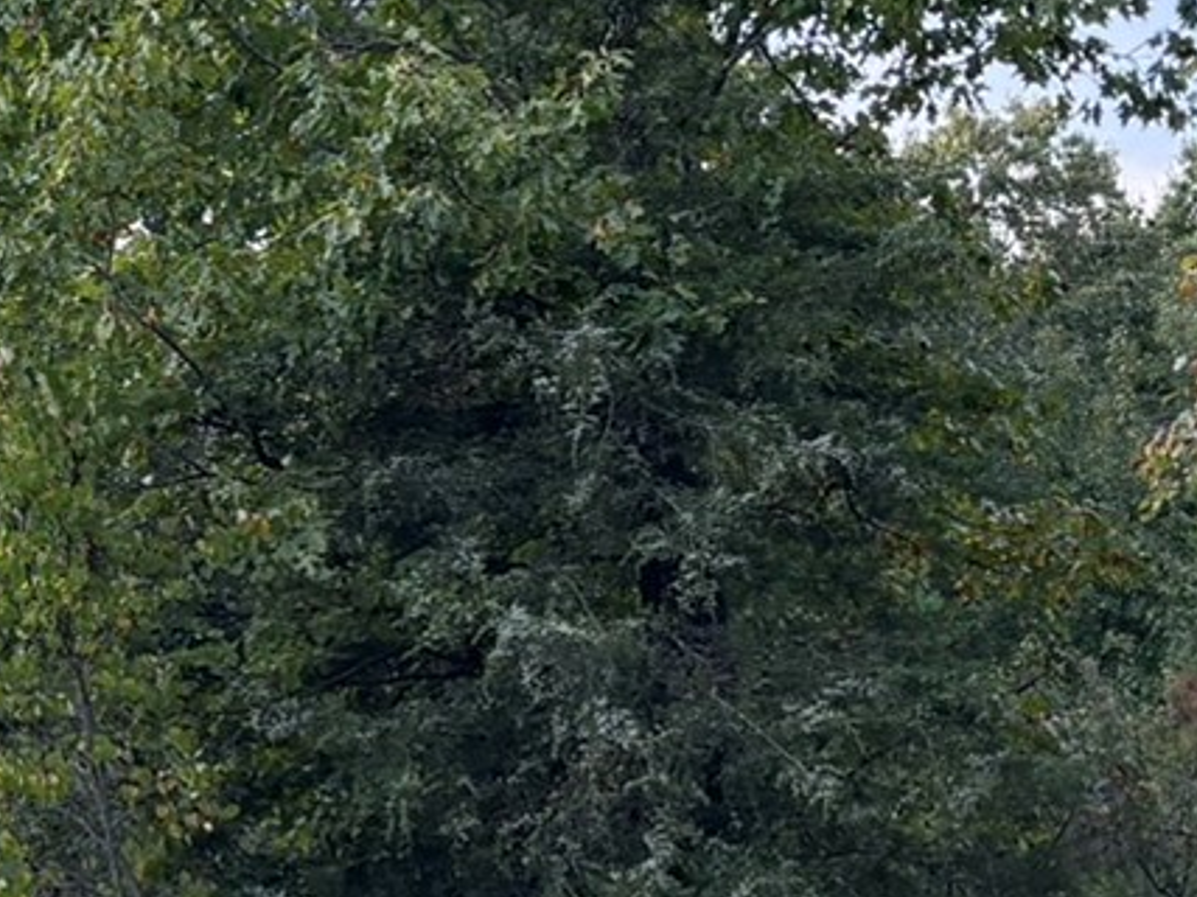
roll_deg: +2.7
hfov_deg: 16.1
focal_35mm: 117
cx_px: -311
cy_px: 376
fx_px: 4045
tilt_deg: +6.9
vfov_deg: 12.7
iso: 50
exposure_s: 1/370
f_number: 1.6
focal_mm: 5.96
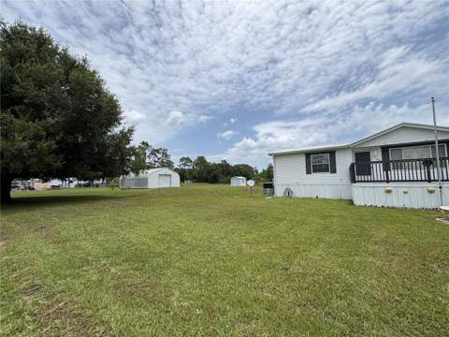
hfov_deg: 102.1
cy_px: 168
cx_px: 224
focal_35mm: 14
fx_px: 182
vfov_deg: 85.7
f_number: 2.2
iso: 50
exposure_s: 1/3390
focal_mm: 2.22
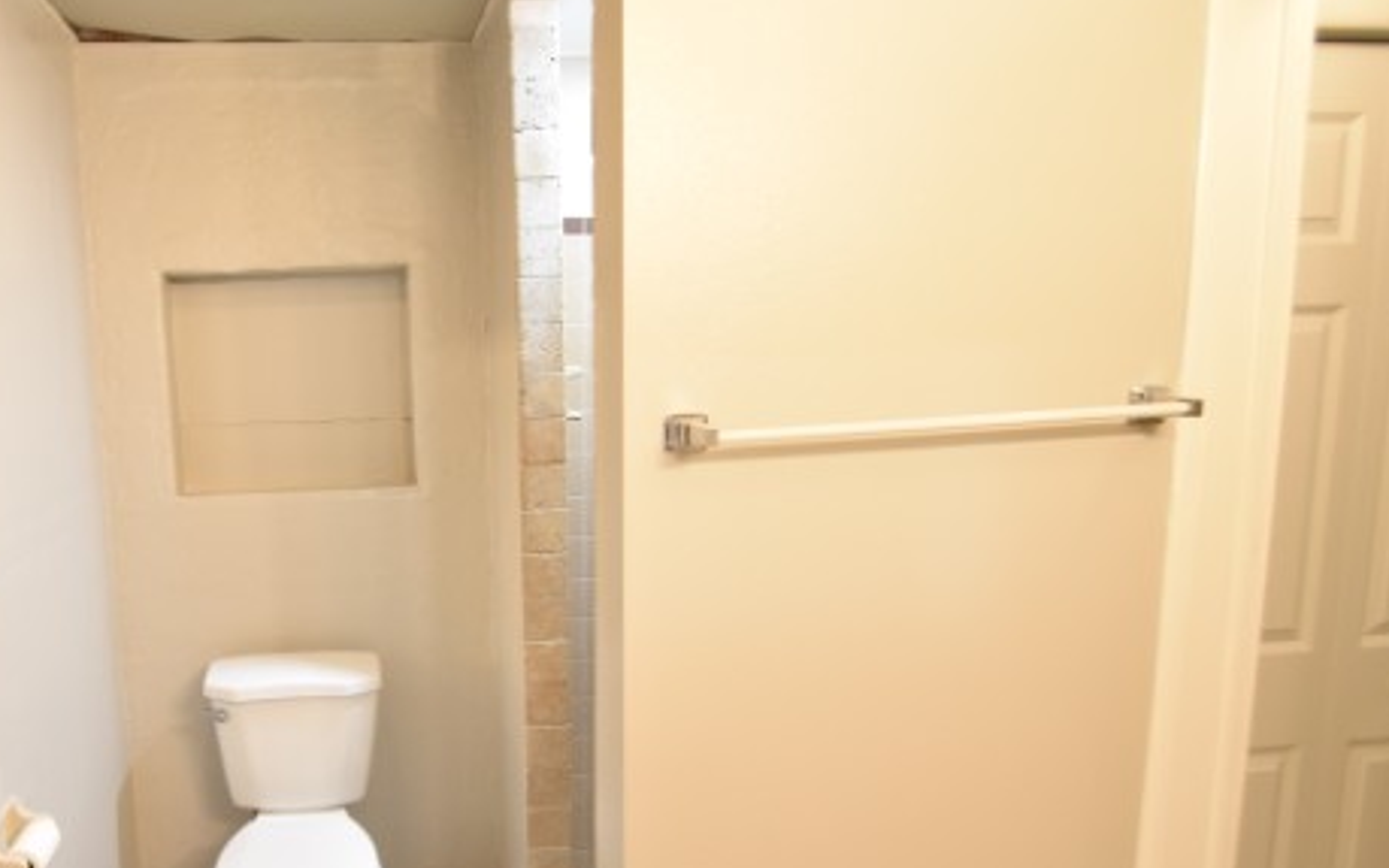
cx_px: 418
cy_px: 502
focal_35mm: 24
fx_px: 909
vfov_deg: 50.9
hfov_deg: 71.6
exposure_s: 1/30
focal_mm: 10
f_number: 3.5
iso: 800
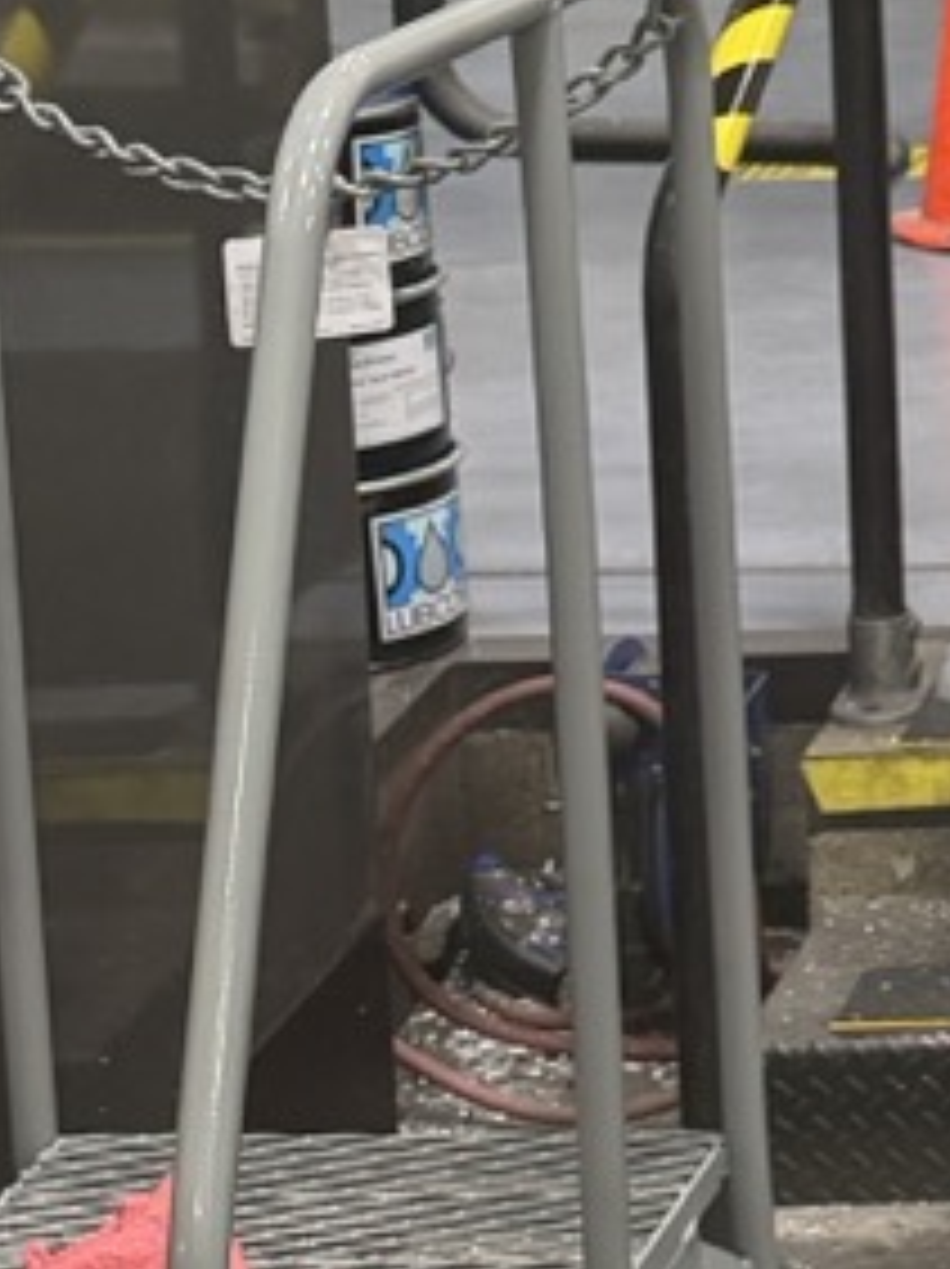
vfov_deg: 17.8
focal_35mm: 109
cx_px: 2044
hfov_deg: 11.8
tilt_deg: -10.3
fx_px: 3995
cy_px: 99
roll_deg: -0.2
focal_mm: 6.76
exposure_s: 1/121
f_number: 1.78
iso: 160
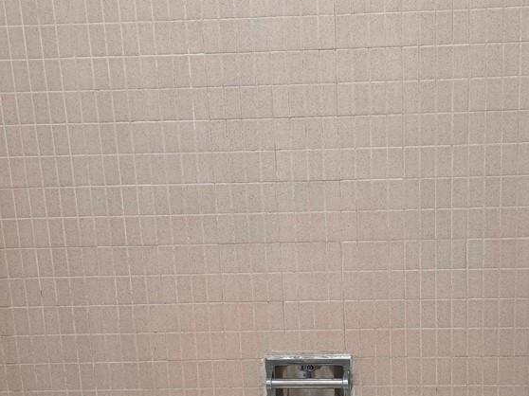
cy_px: 281
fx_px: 1008
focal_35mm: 66
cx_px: 318
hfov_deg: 29.3
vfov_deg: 22.1
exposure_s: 1/120
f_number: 1.4
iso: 160
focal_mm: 6.5
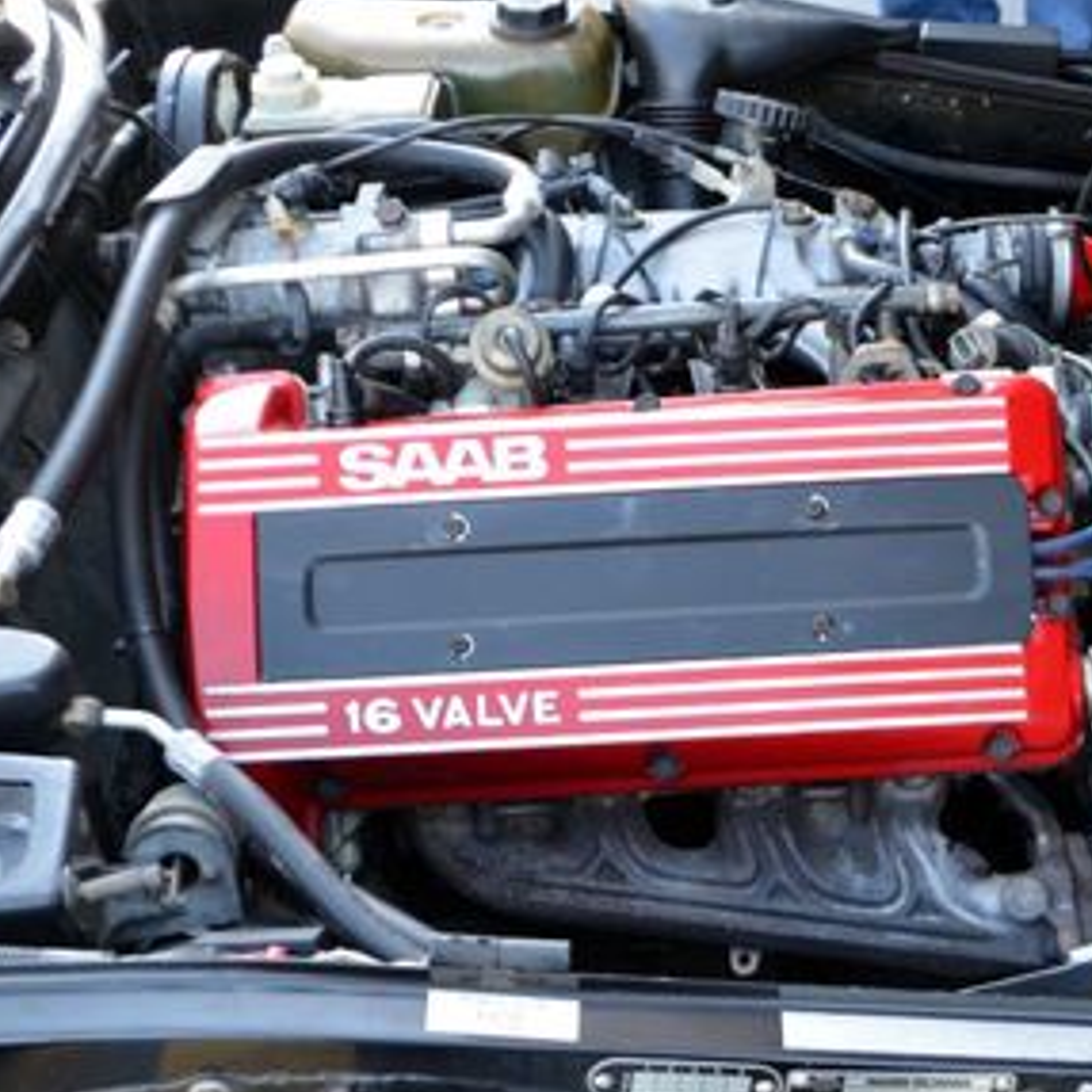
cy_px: 771
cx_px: 691
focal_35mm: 57
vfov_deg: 29.7
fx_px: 2034
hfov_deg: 29.9
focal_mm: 20
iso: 400
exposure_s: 1/80
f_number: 4.5
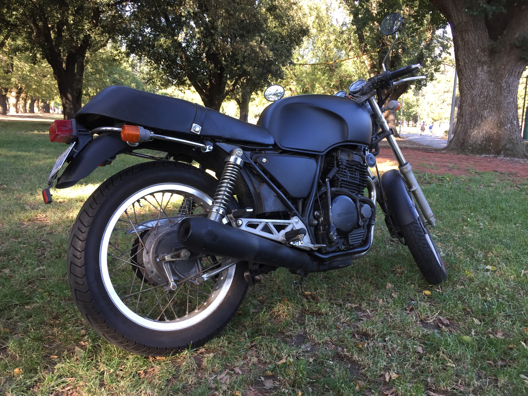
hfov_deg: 61.7
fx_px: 442
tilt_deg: -9.8
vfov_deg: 48.2
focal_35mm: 29
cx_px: 264
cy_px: 198
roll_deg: -2.8
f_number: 2.2
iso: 40
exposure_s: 1/100
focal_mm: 4.15
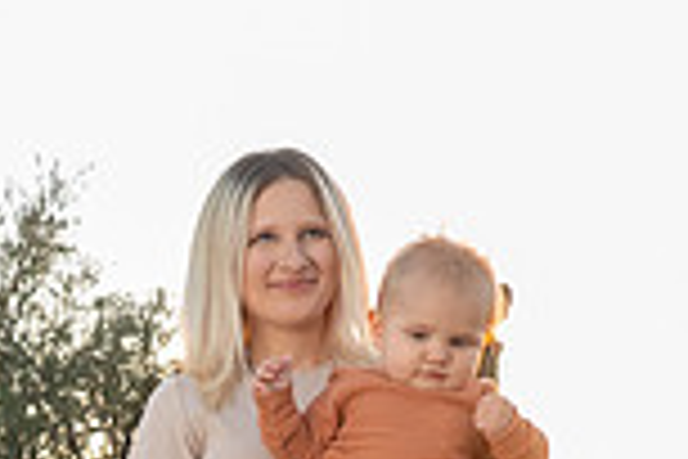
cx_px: -54
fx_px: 1739
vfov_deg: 14.3
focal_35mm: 91
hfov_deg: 21.3
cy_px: 614
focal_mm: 24
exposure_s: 1/160
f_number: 5
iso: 640
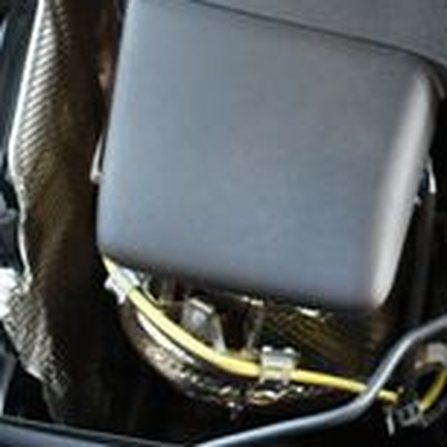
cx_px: 652
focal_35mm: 128
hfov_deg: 13.0
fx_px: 1870
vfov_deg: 13.3
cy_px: -91
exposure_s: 1/250
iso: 720
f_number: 3.5
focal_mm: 18
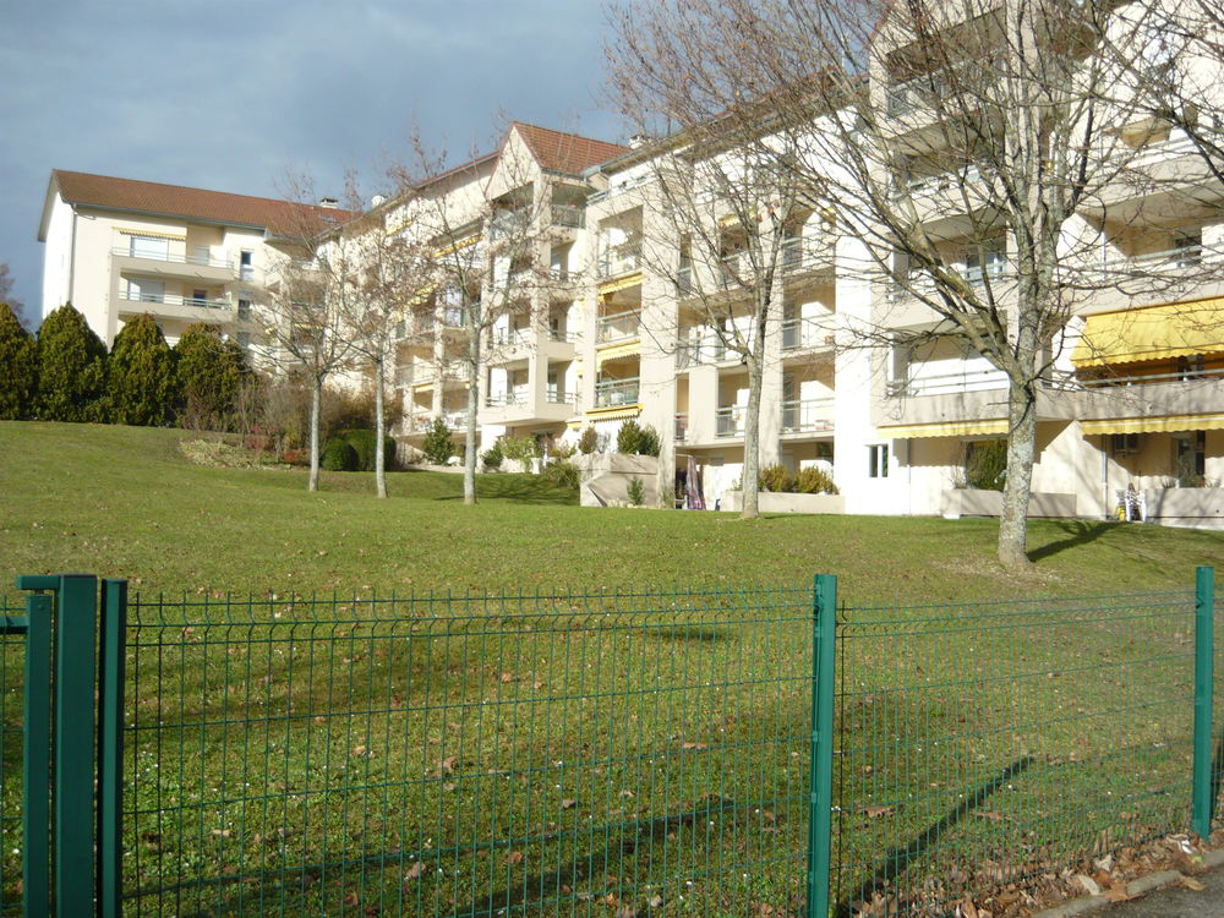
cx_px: 612
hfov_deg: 55.4
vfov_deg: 42.9
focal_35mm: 33
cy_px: 459
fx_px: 1167
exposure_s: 1/160
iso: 100
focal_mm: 5.5
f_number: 8
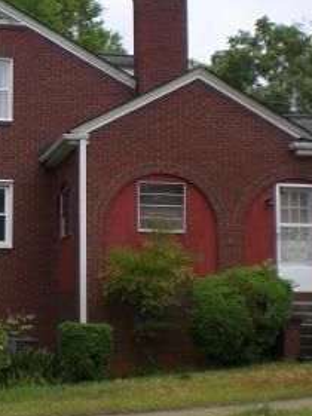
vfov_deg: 22.5
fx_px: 1046
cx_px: -33
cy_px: 187
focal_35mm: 87
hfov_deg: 16.5
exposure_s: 1/400
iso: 50
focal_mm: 6.3
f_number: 4.4
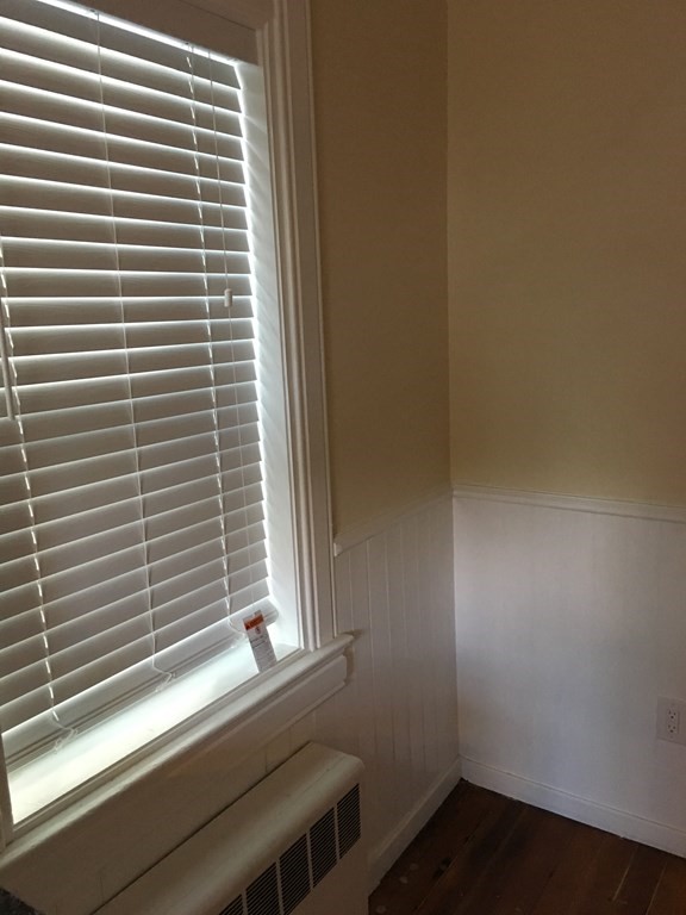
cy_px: 458
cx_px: 343
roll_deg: +2.0
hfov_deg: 48.2
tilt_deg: -10.3
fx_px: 766
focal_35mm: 29
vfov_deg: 61.7
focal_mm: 4.15
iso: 200
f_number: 2.2
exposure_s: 1/30
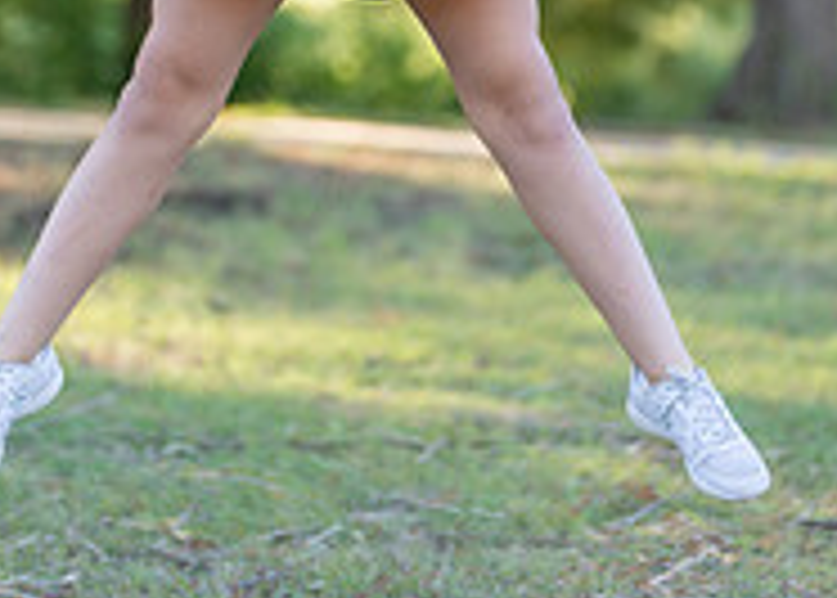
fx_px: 3948
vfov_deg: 8.5
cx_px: 428
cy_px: -297
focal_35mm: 166
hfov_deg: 12.1
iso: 100
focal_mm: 50
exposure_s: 1/1000
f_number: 1.2
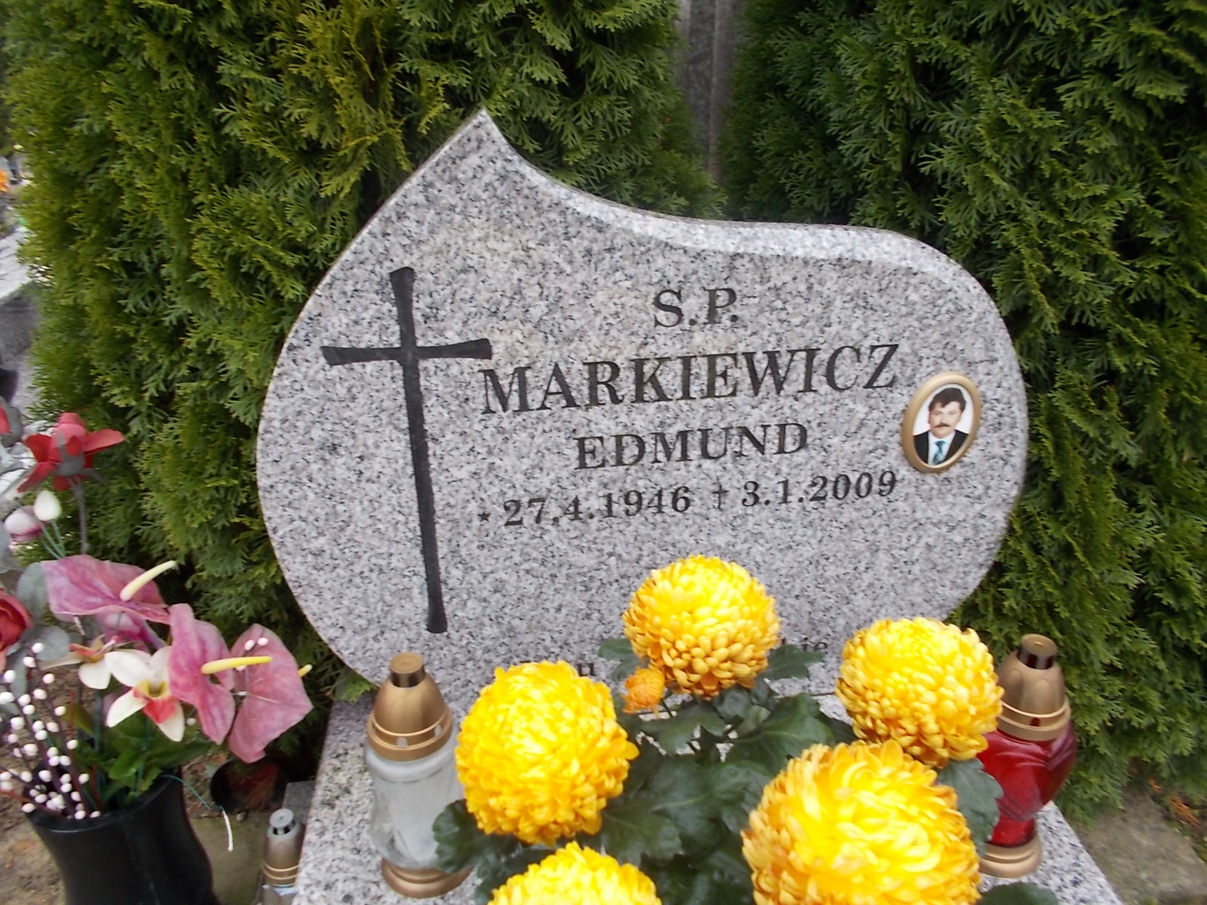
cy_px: 452
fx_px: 907
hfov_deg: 67.3
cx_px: 604
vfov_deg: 53.1
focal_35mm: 26
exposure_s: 1/40
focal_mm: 4.6
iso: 80
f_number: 3.2
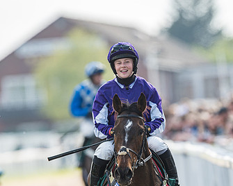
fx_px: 5220
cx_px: 129
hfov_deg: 2.6
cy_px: 122
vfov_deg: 2.0
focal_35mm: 757
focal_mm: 400
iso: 160
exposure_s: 1/640
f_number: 5
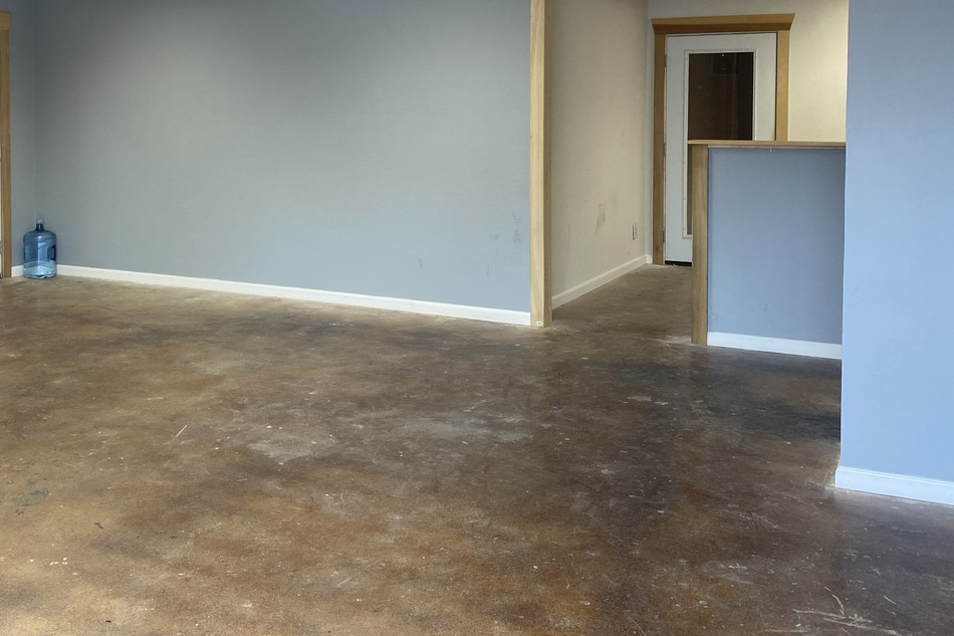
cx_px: 306
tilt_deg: -3.0
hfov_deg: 46.6
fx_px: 1086
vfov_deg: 32.0
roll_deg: +0.2
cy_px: 163
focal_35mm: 41
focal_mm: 4.25
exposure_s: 1/120
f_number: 1.8
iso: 100
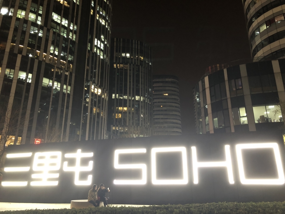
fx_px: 231
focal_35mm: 28
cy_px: 107
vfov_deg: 49.7
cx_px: 142
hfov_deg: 63.4
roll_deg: +0.7
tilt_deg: +19.4
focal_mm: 4
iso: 80
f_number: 1.8
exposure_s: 1/6
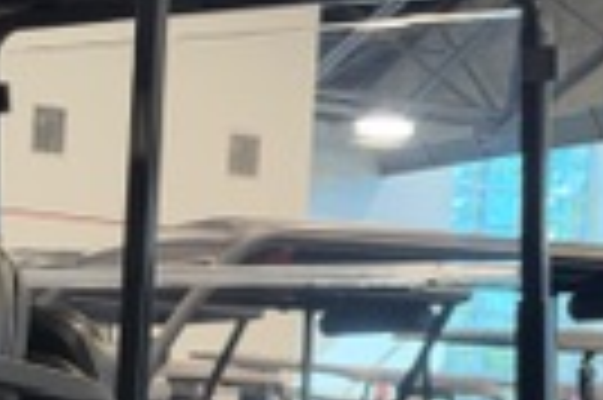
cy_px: 454
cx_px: -140
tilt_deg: +0.5
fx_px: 2325
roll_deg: -3.2
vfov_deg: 9.7
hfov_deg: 14.3
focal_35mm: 139
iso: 250
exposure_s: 1/119
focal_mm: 6.93
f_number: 1.48
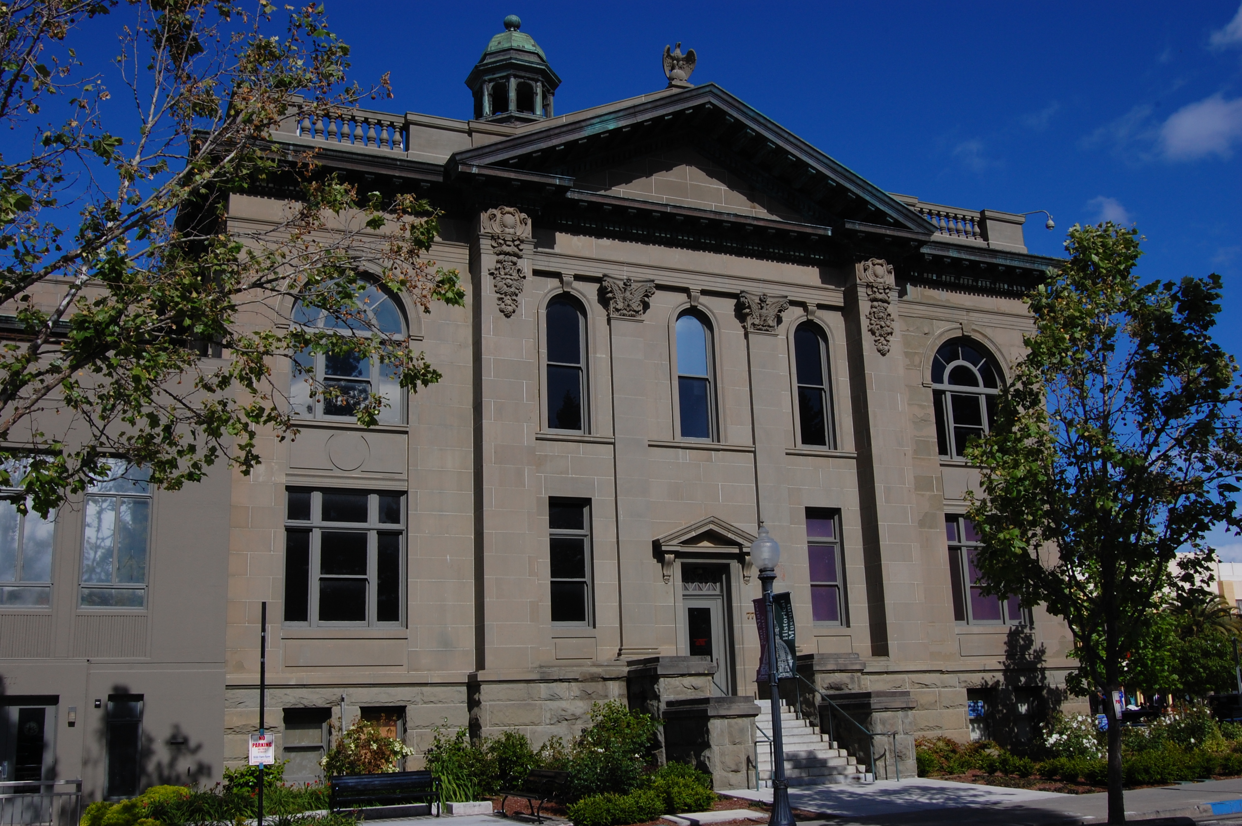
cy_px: 413
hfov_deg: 55.1
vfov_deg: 38.3
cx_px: 621
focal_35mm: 34
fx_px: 1189
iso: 200
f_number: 16
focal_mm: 23
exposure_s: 1/200
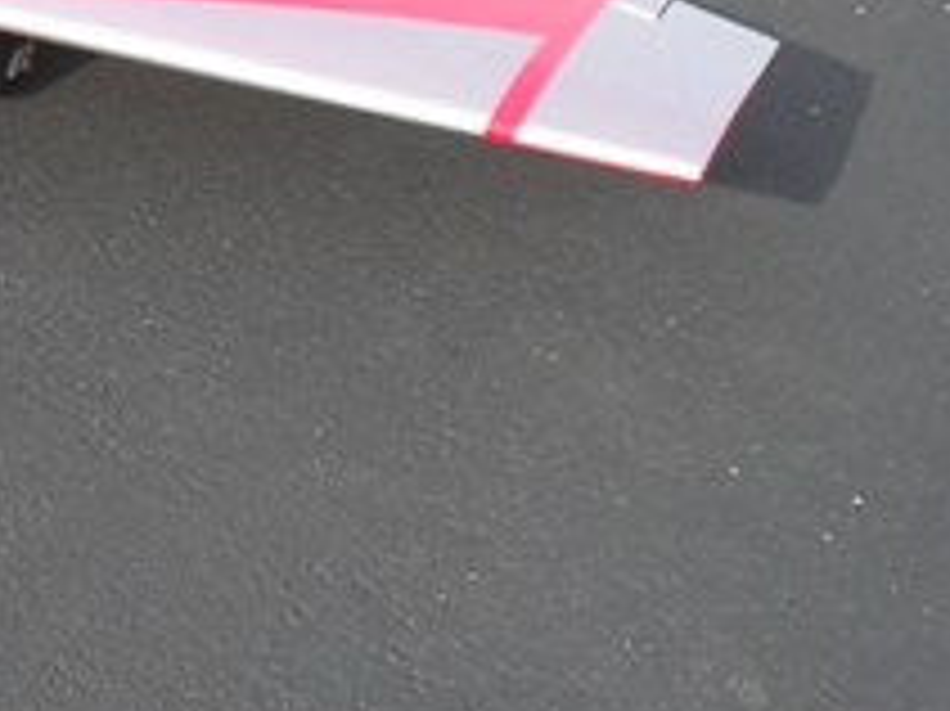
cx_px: -122
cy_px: -90
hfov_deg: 17.8
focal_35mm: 106
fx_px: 2907
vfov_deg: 13.6
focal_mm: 6.2
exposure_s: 1/60
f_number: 8.9
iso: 100
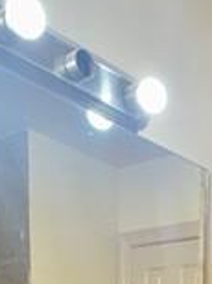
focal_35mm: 70
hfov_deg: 19.4
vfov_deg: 20.9
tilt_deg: -10.3
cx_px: 271
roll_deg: -1.9
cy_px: 485
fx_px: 573
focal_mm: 2.22
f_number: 2.2
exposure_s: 1/120
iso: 100
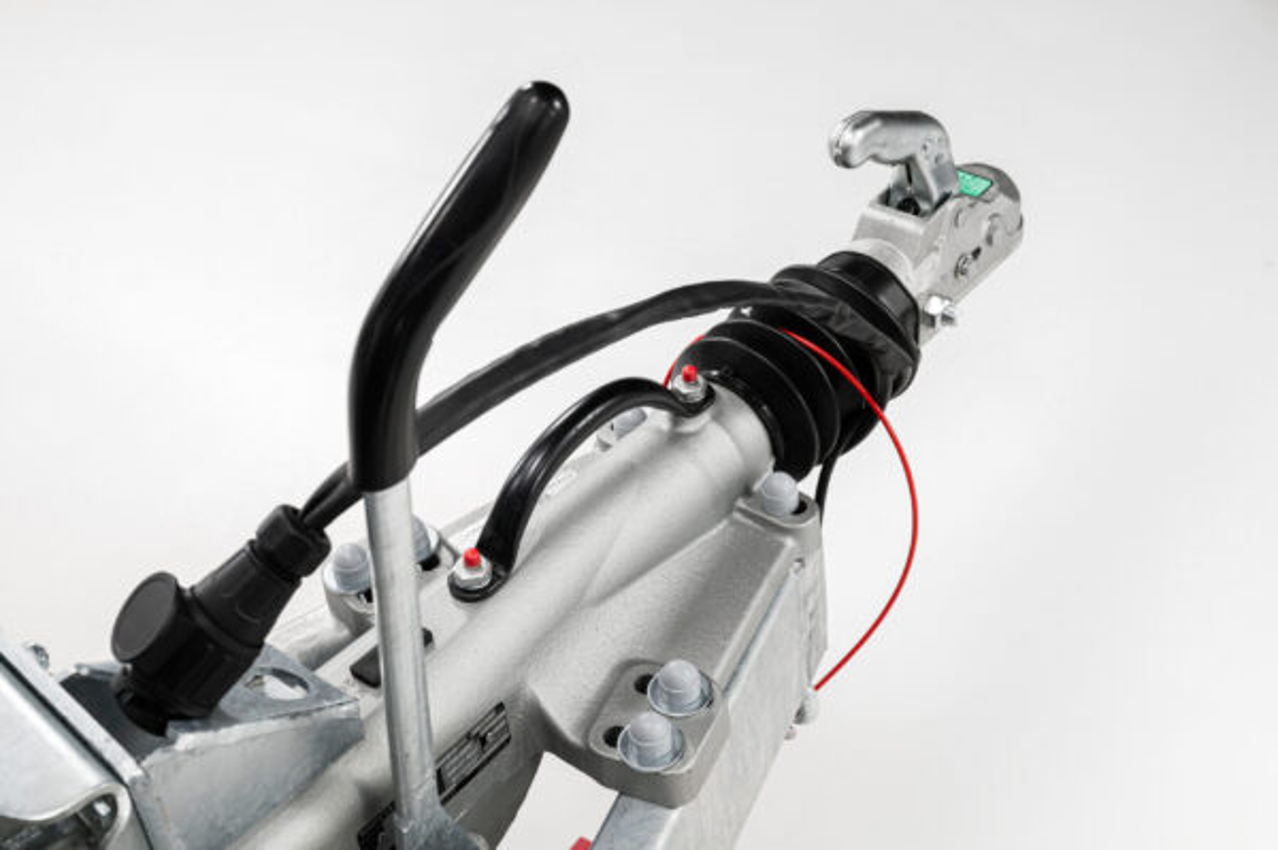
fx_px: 1773
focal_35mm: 50
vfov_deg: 26.9
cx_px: 639
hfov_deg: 39.6
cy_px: 425
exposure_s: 1/100
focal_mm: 50
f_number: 8
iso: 320
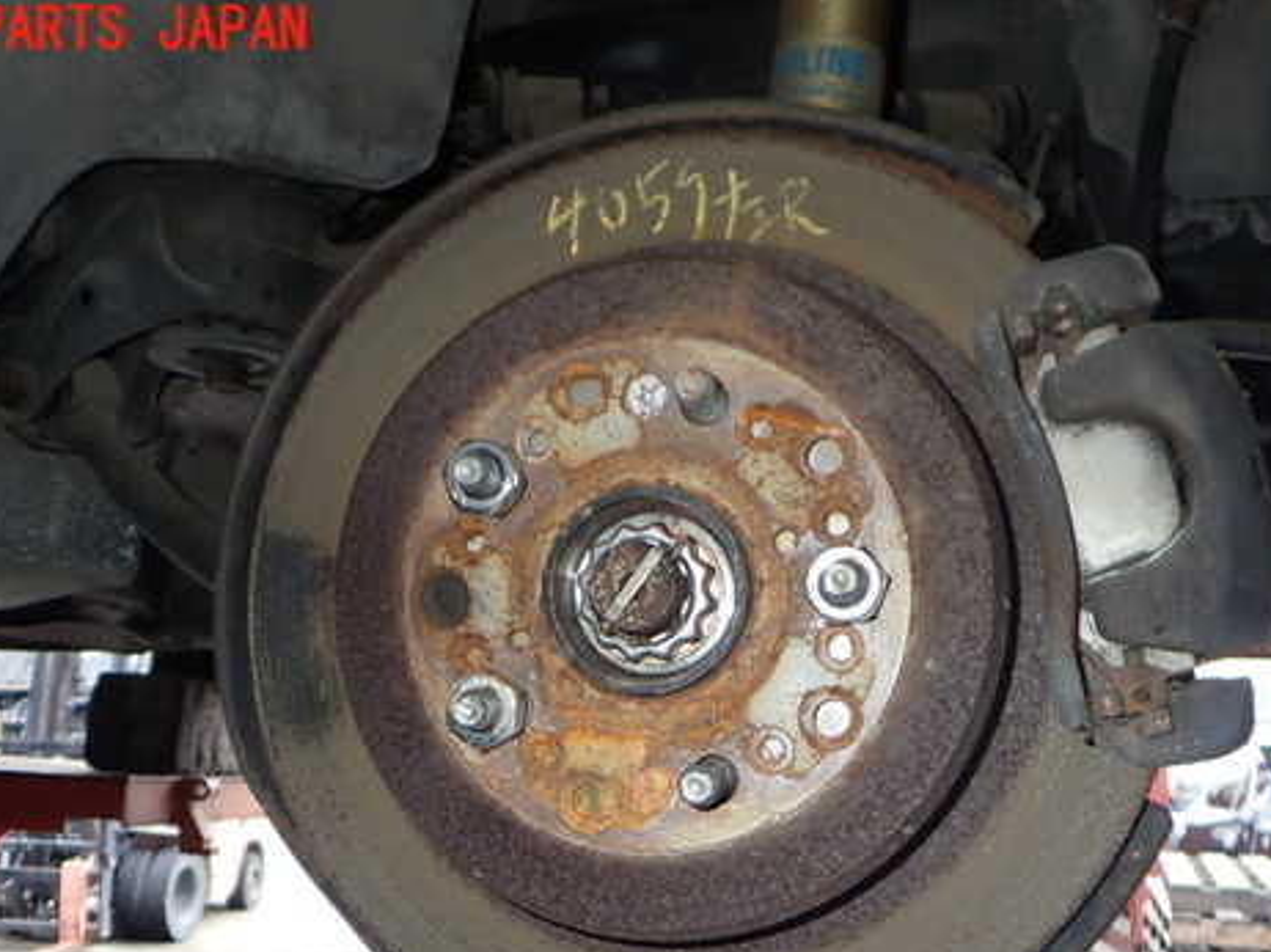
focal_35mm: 39
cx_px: 633
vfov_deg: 36.5
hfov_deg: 47.9
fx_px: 1431
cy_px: 616
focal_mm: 5.4
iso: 160
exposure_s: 1/30
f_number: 6.3
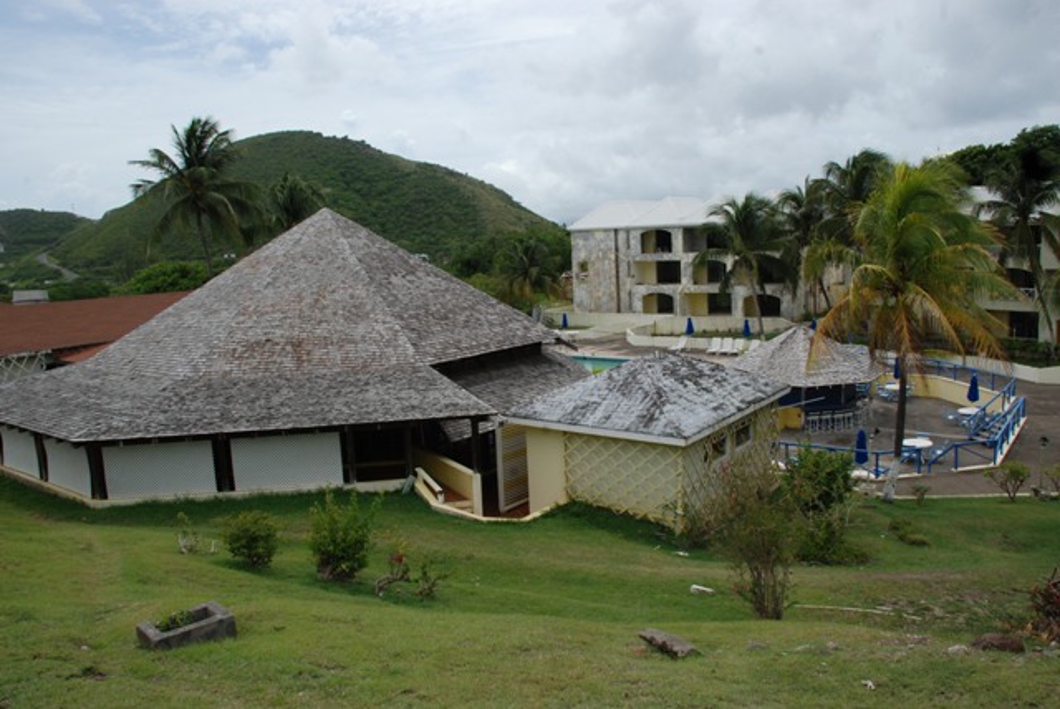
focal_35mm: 27
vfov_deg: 48.0
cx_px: 530
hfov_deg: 67.3
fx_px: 796
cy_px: 354
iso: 500
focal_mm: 18
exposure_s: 1/500
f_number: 11
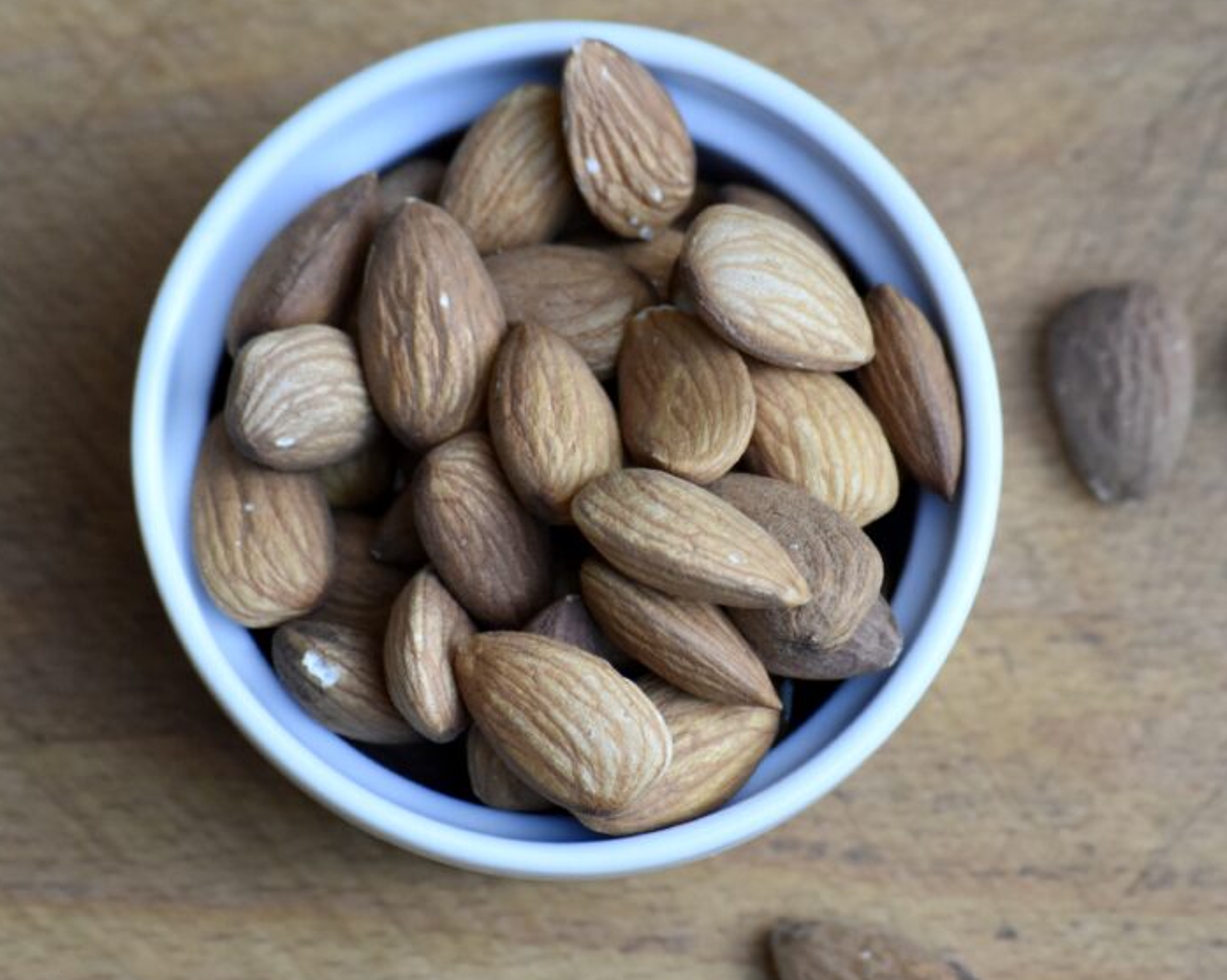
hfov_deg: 8.1
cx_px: 694
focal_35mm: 240
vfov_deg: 6.4
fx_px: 8712
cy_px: 560
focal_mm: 116
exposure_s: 1/250
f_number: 4.5
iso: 1000
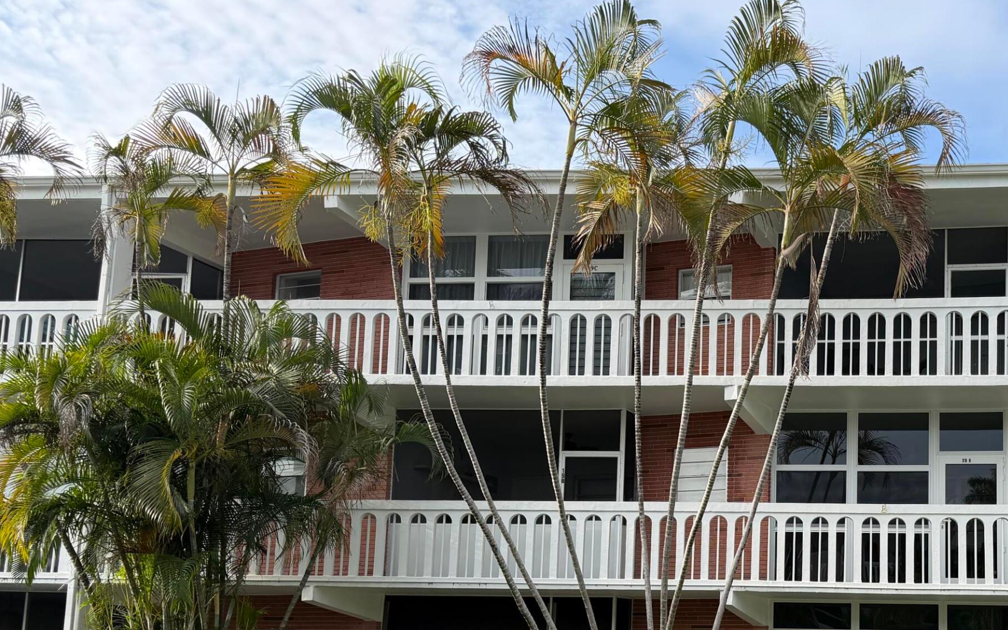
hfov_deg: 45.5
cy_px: 519
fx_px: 1154
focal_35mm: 42
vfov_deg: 29.7
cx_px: 762
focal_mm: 6.76
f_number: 1.78
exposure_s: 1/2445
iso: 100
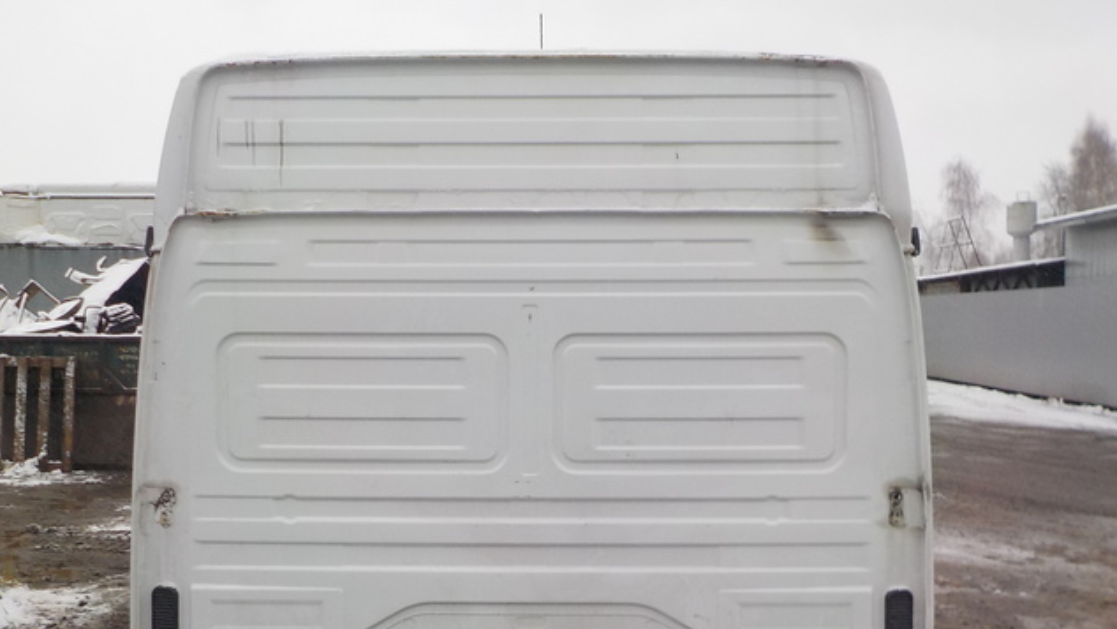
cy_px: 403
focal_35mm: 33
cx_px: 560
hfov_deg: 59.5
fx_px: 978
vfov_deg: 35.4
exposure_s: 1/30
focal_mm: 4.1
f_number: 3.3
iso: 140
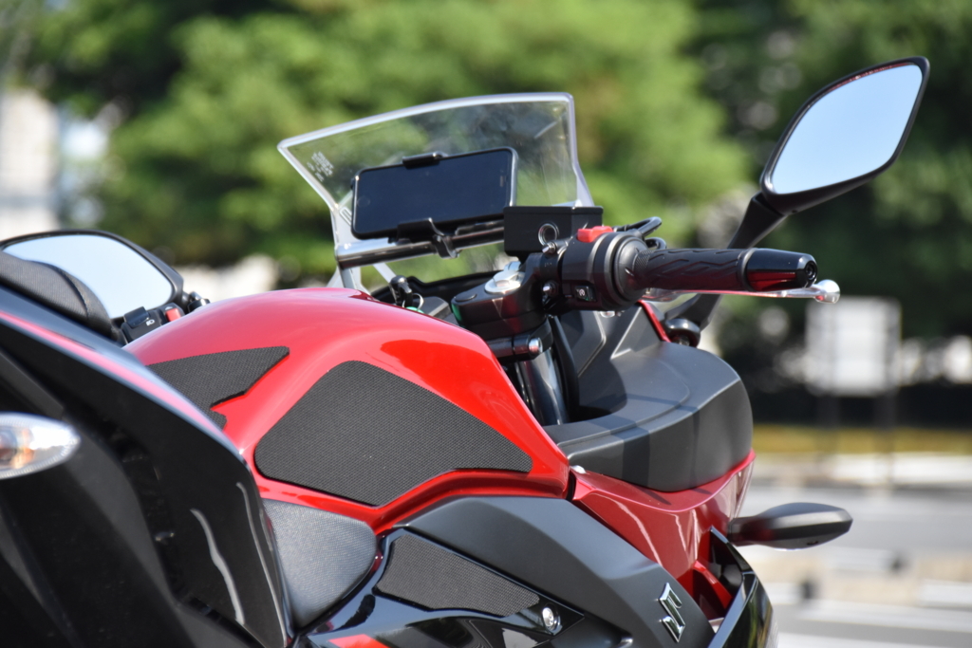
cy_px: 324
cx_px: 486
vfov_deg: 5.0
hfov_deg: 7.4
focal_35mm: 278
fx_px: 7493
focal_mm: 185
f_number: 8
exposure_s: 1/1000
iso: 800
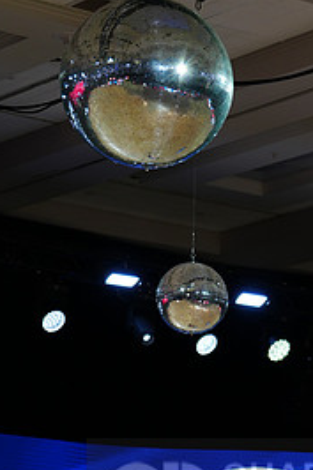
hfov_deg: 8.2
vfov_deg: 12.2
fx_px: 2168
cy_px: 498
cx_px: 332
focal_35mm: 166
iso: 250
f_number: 2.8
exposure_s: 1/400
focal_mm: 76
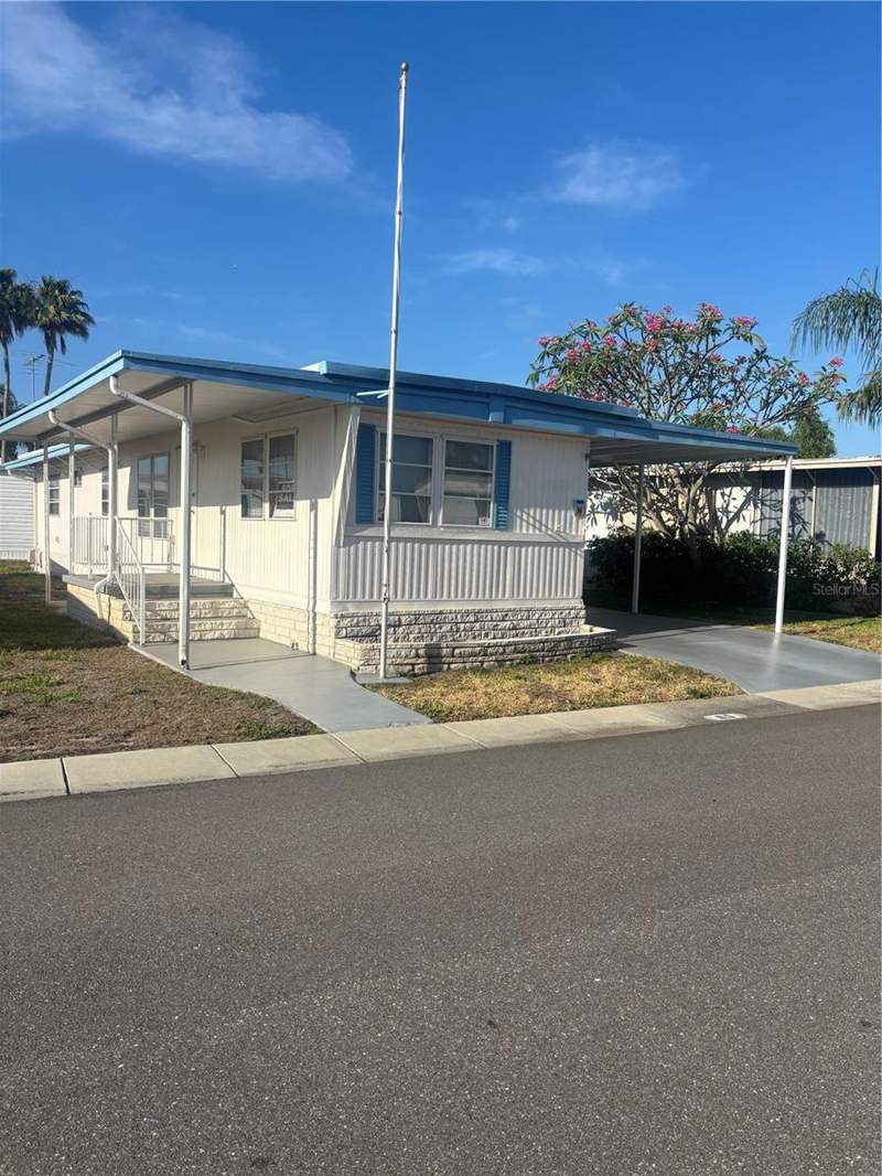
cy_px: 588
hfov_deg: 53.1
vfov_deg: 67.3
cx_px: 441
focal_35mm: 26
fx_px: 883
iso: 50
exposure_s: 1/3788
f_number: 1.6
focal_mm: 5.96
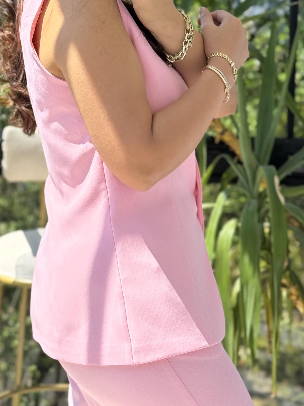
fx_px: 995
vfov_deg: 22.9
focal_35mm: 85
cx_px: 118
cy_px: 138
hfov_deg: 17.3
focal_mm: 6.76
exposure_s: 1/719
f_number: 1.78
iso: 80
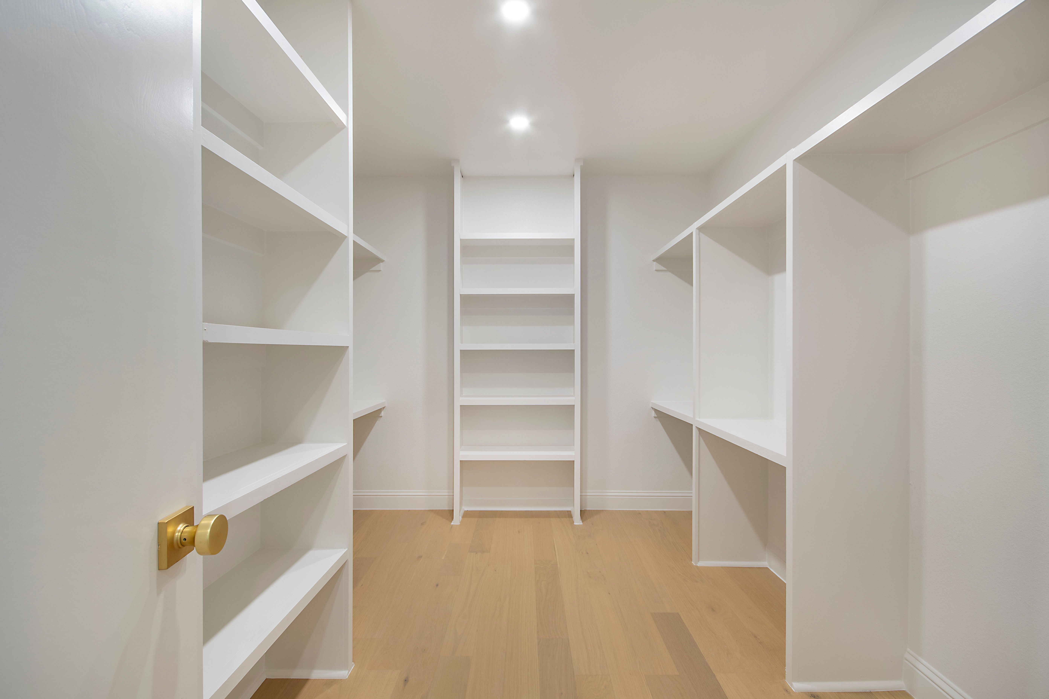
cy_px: 350
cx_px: 524
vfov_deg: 77.3
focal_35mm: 15
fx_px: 437
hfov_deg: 100.4
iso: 100
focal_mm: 10
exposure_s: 1/4
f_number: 8
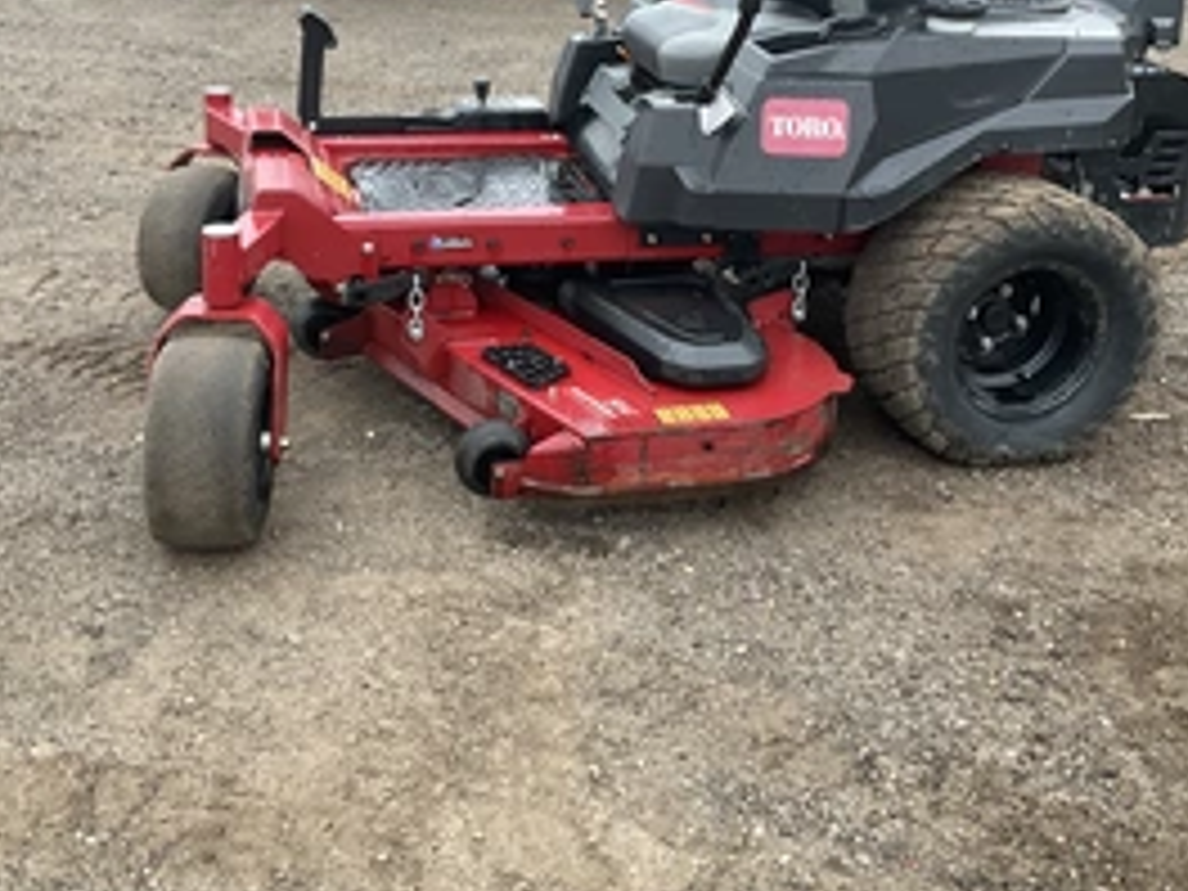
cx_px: 558
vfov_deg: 32.4
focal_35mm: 44
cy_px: 256
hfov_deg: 42.9
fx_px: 1510
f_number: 1.8
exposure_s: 1/122
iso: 25
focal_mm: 3
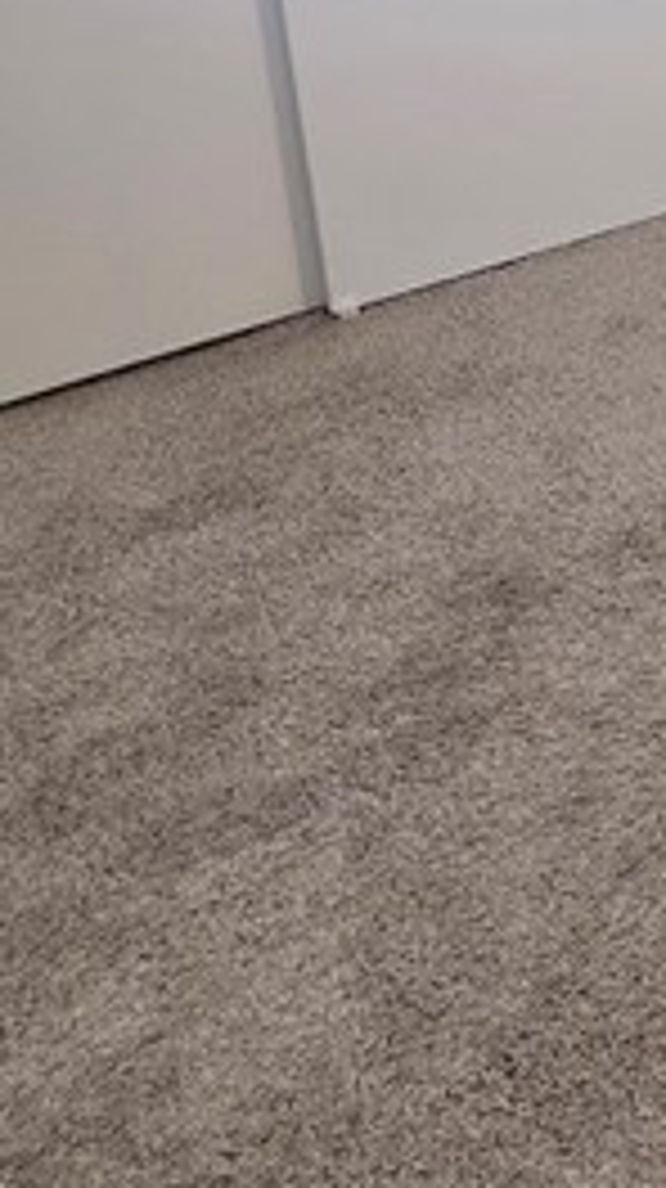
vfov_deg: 32.0
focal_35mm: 55
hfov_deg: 15.1
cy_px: -212
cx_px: 1508
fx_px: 1731
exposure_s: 1/120
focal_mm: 2.2
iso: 250
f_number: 1.9
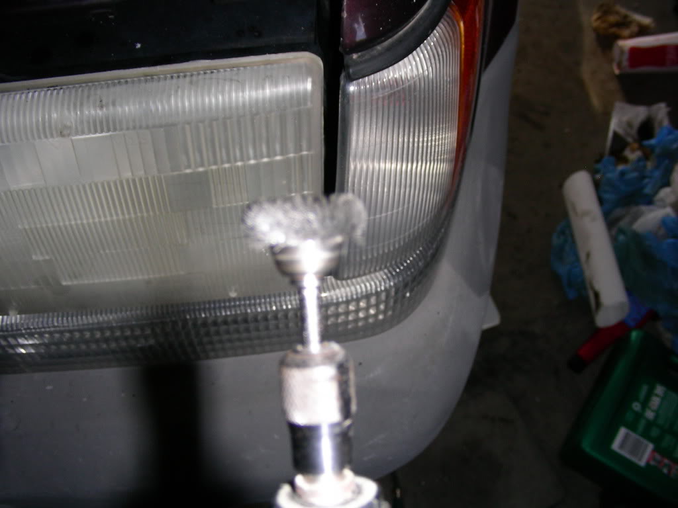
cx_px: 339
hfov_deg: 49.0
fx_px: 744
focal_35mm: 38
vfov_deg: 37.7
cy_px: 254
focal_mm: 6.3
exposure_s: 1/60
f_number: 3.5
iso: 50
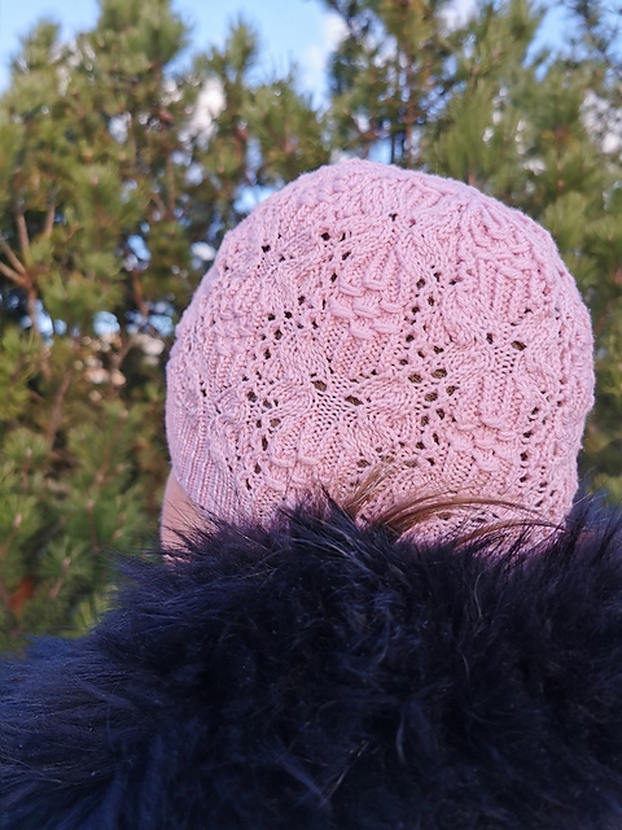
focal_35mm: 27
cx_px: 311
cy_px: 415
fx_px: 647
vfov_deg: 65.3
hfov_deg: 51.4
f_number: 1.6
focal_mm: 5.56
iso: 50
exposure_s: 1/767
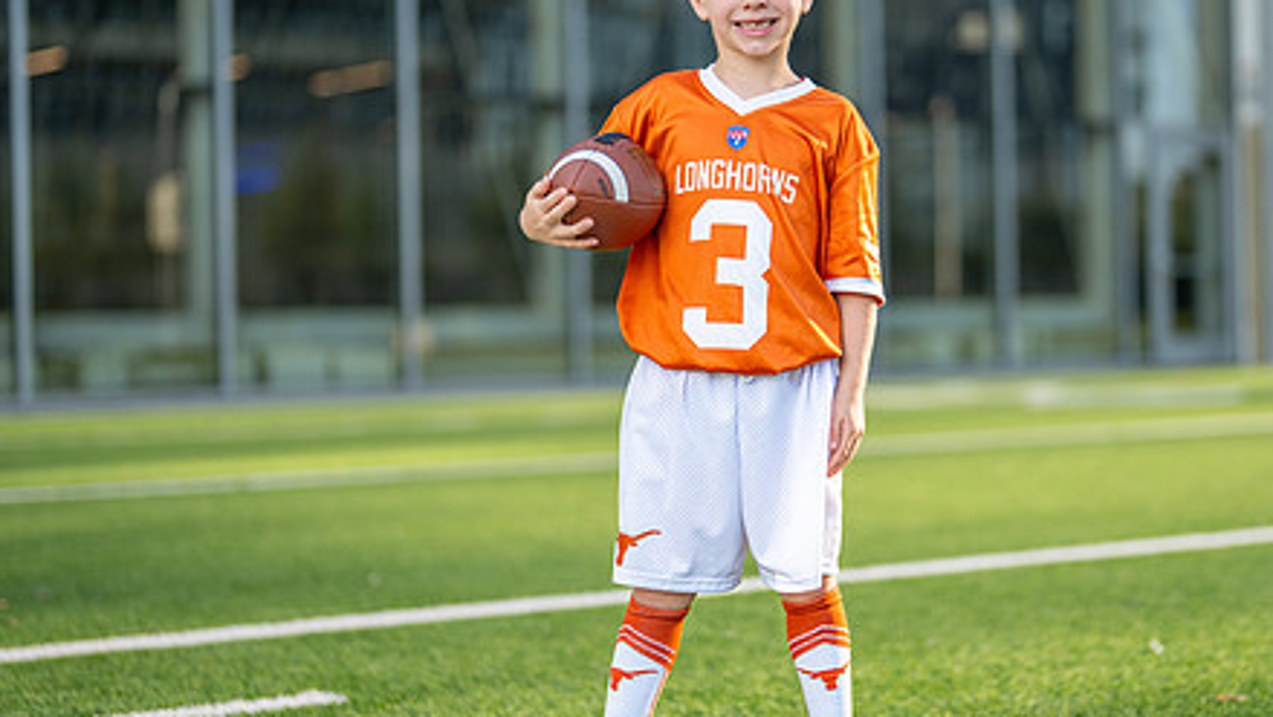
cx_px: 772
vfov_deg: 15.3
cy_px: 301
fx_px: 2668
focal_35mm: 79
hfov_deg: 26.8
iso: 100
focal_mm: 50
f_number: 1.2
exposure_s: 1/2000
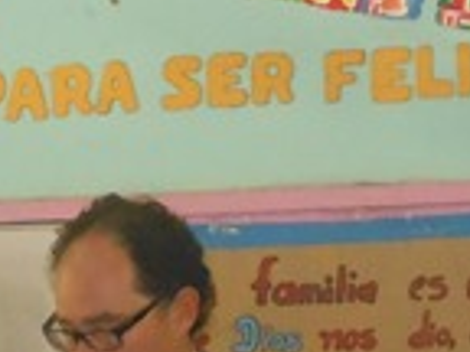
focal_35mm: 293
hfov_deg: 6.8
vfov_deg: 5.0
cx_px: 173
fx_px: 3978
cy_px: 727
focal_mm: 11.7
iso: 800
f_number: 4.3
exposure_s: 1/60
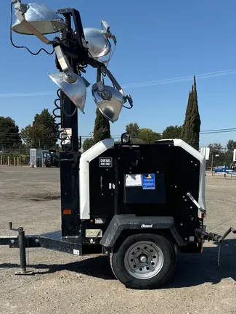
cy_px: 218
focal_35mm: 44
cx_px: 113
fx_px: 400
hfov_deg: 32.9
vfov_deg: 42.2
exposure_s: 1/3937
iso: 50
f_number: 1.6
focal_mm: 5.96
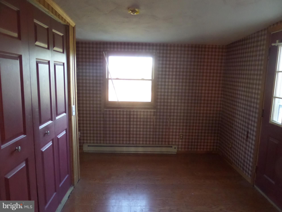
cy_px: 106
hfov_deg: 71.6
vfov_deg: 56.8
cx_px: 141
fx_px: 196
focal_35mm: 24
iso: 640
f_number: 3.2
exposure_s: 1/30
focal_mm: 4
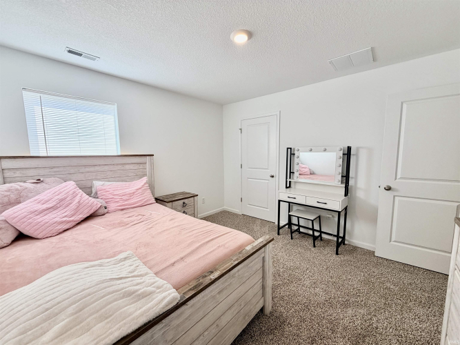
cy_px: 172
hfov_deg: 102.1
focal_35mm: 14
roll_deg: +0.8
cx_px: 230
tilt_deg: -6.3
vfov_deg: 85.7
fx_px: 186
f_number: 2.2
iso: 80
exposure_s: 1/121
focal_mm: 2.22
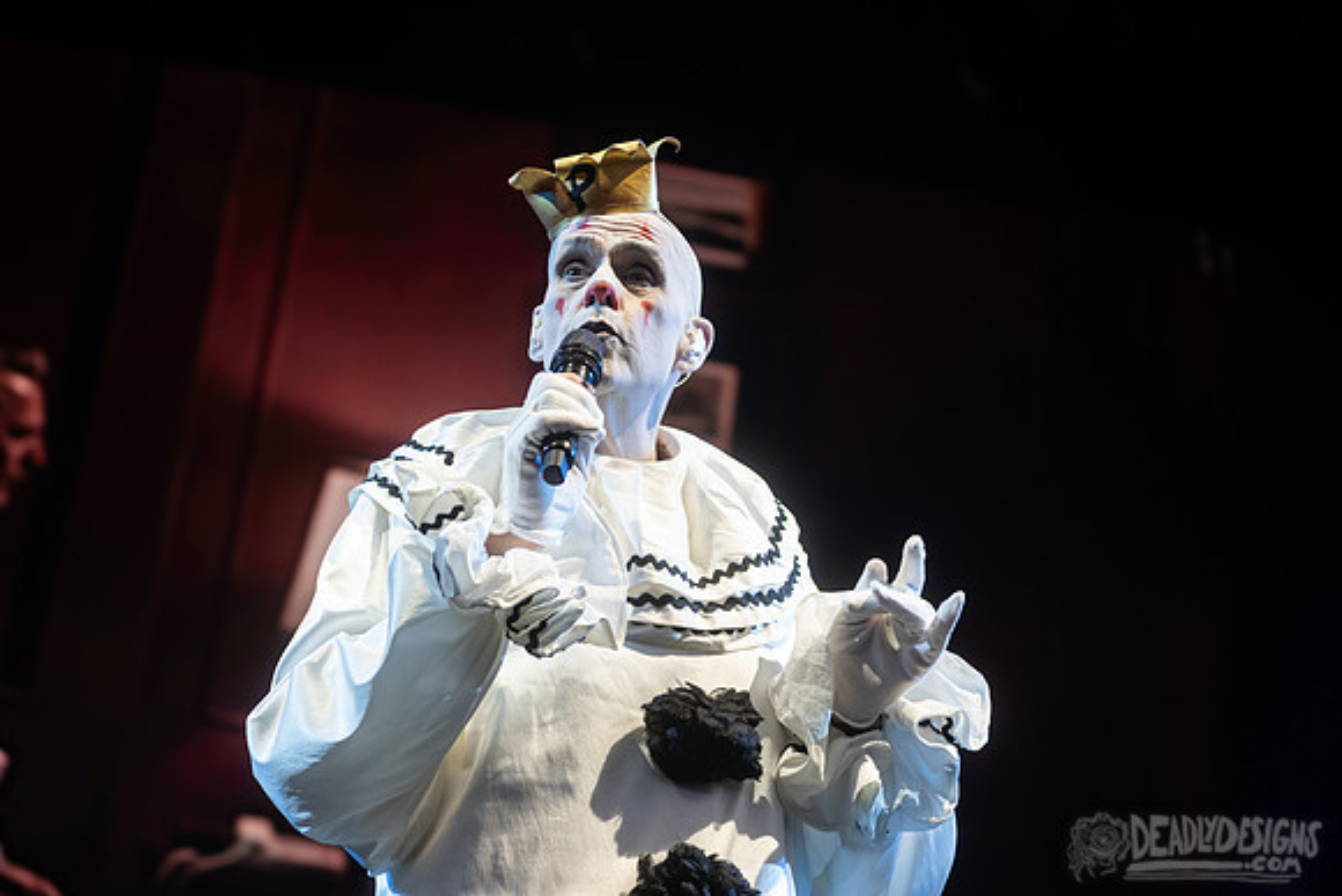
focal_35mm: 80
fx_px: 2983
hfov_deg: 25.4
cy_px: 448
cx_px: 671
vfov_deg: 17.1
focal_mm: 80
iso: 640
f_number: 5
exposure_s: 1/400
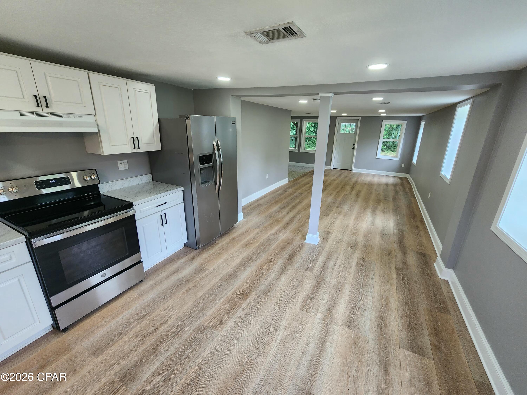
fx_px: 198
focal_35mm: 13
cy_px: 198
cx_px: 264
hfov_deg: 106.2
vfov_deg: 89.9
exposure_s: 1/60
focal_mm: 2.2
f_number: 2.2
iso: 100
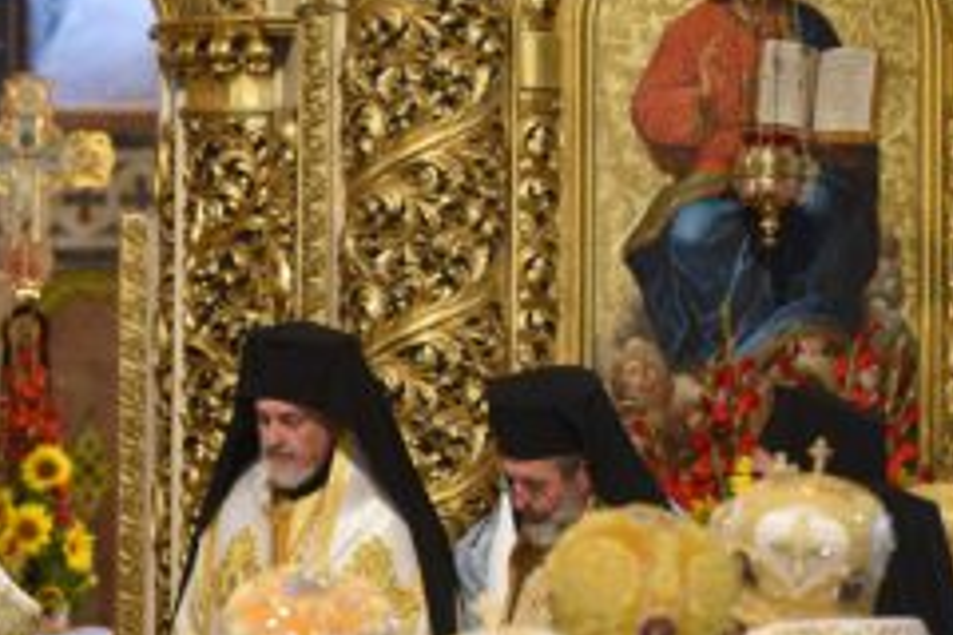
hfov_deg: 10.7
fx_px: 5056
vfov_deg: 7.2
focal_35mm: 191
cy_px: 230
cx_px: 175
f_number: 2.8
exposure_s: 1/160
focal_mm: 102
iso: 1600
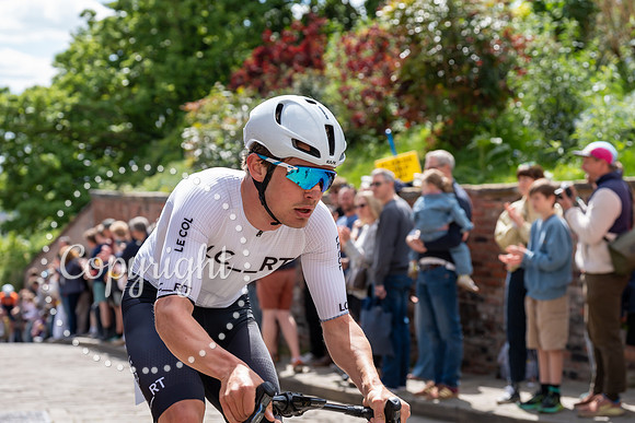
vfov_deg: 19.5
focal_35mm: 70
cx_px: 318
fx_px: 1235
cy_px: 212
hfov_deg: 28.8
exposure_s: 1/1000
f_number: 5
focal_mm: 70
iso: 400
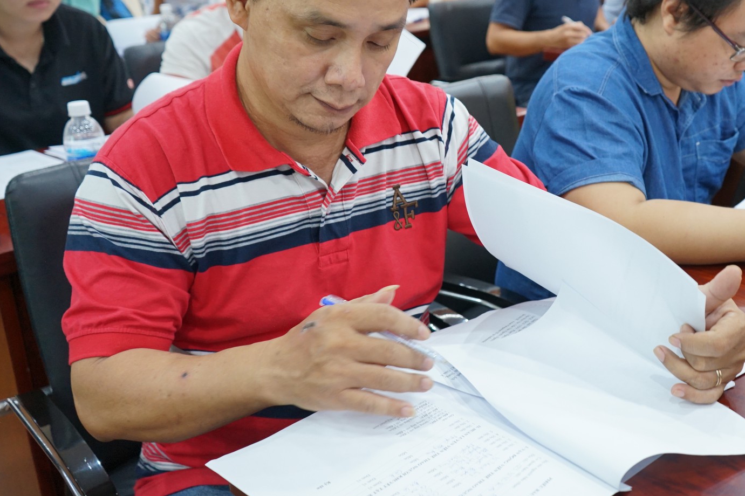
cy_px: 195
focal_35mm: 42
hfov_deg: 45.7
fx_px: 869
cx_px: 500
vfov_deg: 31.8
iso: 1250
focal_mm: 29
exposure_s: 1/60
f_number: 4
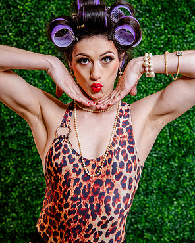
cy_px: 109
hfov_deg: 17.3
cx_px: 97
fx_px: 642
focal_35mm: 89
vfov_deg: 21.5
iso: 2000
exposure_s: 1/160
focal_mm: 78
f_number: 6.3
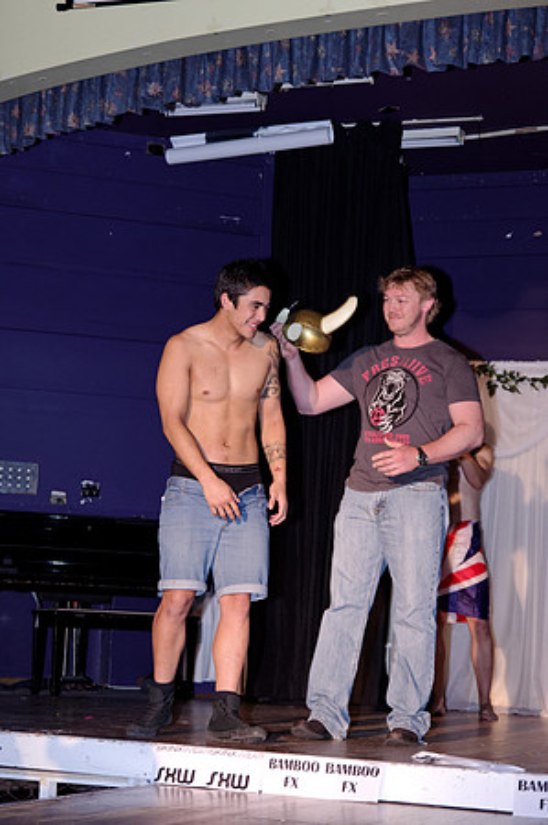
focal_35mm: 75
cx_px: 274
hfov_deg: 18.1
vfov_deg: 27.0
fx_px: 1716
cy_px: 412
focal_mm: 50
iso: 640
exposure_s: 1/180
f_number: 2.8
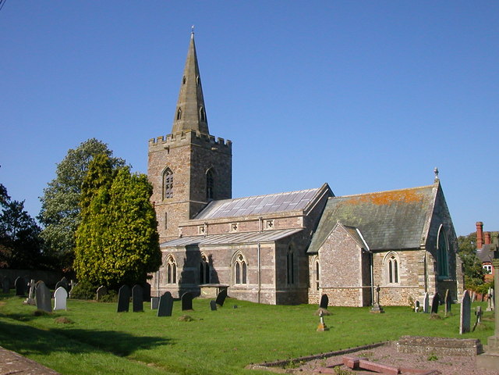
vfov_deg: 38.7
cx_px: 250
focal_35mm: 37
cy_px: 188
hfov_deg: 50.1
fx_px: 533
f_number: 4.5
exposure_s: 1/680
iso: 100
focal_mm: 5.6
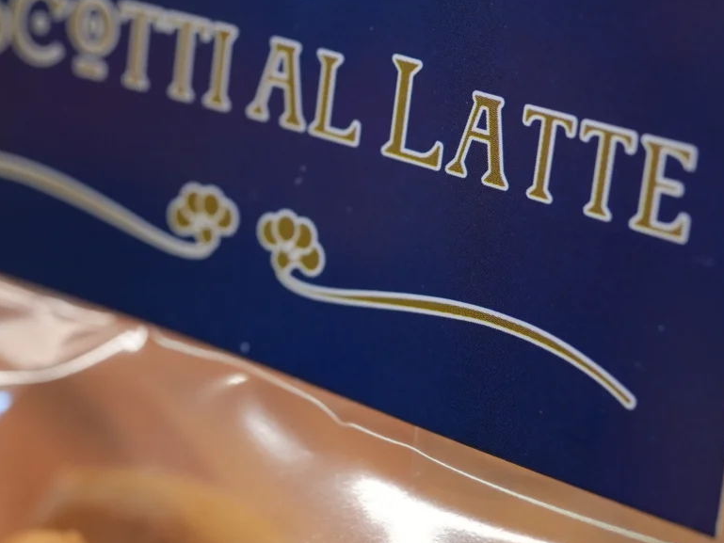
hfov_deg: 17.5
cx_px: 285
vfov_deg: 13.1
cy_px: 78
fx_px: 2343
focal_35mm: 112
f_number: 3.5
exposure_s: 1/160
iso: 800
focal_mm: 35
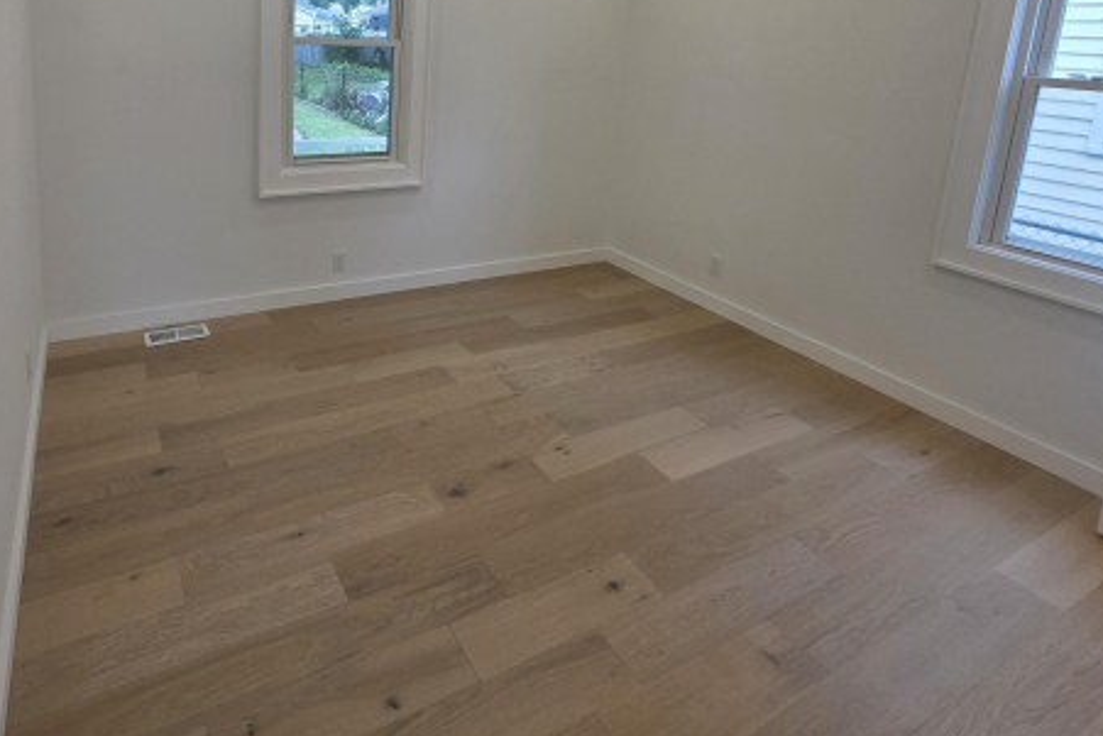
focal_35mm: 20
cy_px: 144
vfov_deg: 57.2
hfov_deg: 82.3
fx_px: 613
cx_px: 410
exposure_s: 1/120
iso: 64
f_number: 1.9
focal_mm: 2.2
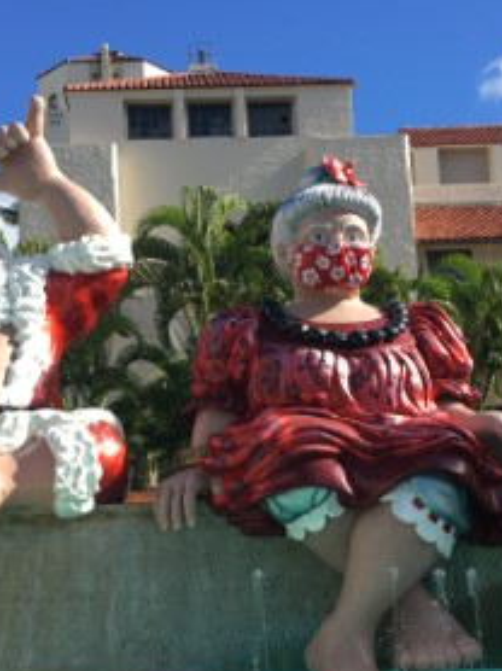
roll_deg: +0.2
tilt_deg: +4.0
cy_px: 401
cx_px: 188
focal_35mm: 47
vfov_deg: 40.3
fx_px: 910
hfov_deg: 30.7
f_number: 2.2
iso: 25
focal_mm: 4.15
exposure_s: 1/950
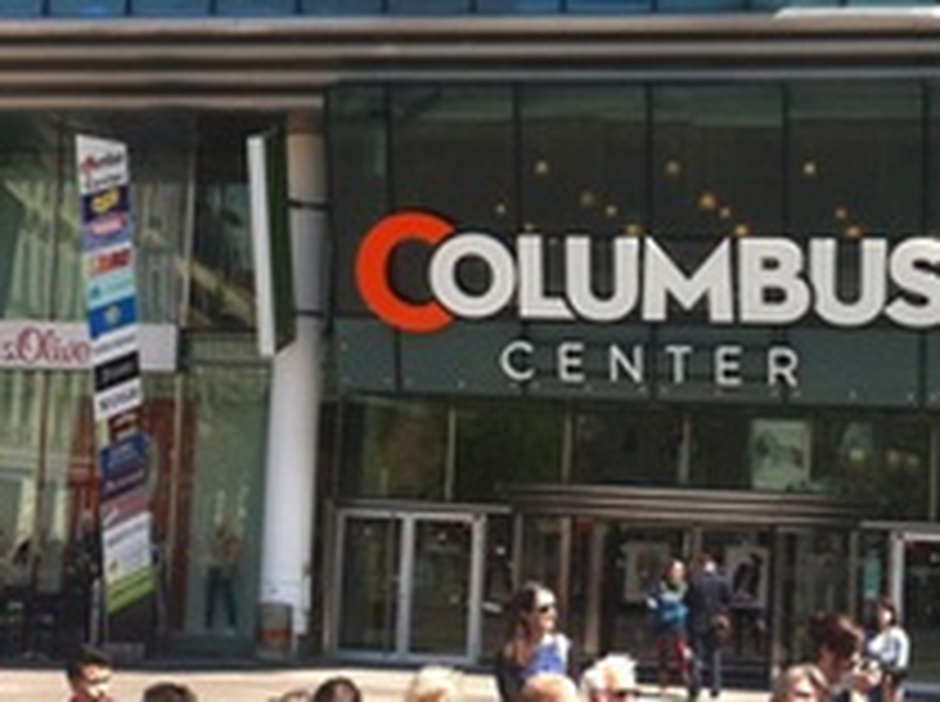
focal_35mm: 92
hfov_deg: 21.3
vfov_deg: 16.0
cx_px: 490
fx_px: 2494
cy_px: 313
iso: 80
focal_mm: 3.85
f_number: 2.8
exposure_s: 1/529
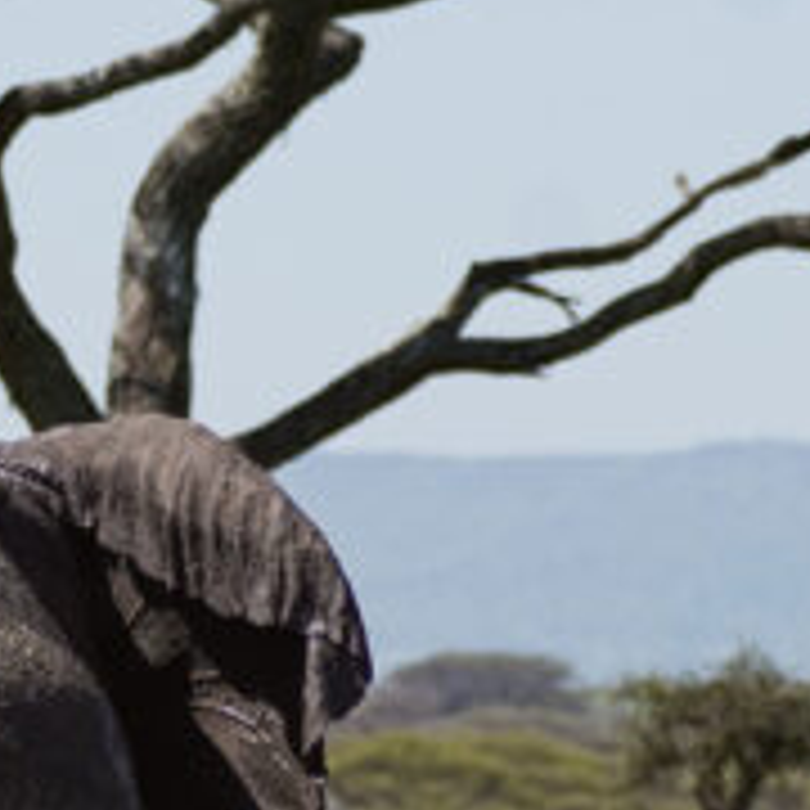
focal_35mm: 724
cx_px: 112
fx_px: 19167
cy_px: 443
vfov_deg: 2.4
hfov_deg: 2.4
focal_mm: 150
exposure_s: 1/1600
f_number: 5
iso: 250
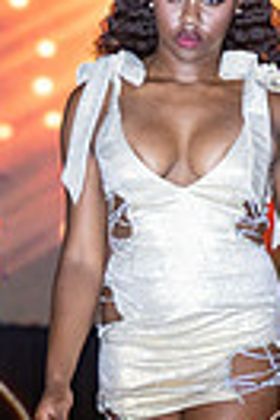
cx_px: 216
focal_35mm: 546
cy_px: 417
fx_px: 6370
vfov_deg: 3.8
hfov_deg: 2.5
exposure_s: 1/200
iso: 1600
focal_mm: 160
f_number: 2.8
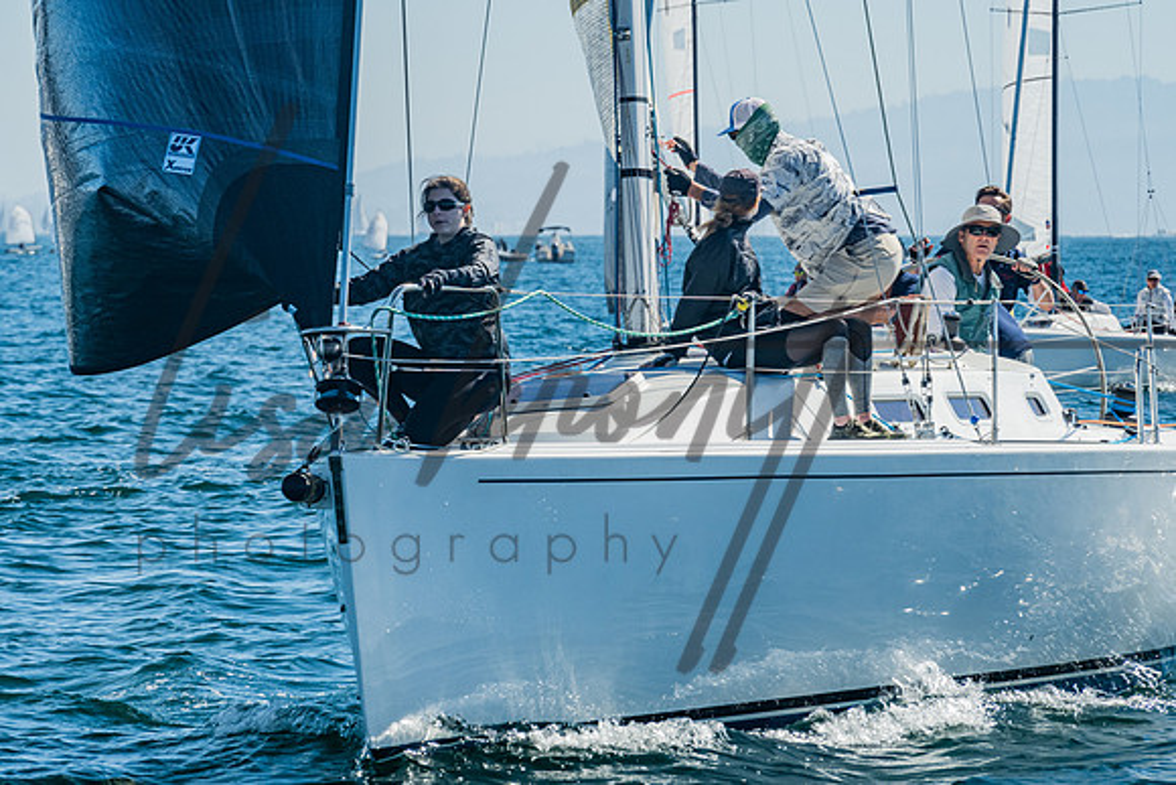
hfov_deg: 6.5
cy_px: 197
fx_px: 10302
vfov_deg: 4.4
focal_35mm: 315
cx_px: 458
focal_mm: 200
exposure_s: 1/320
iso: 400
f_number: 10
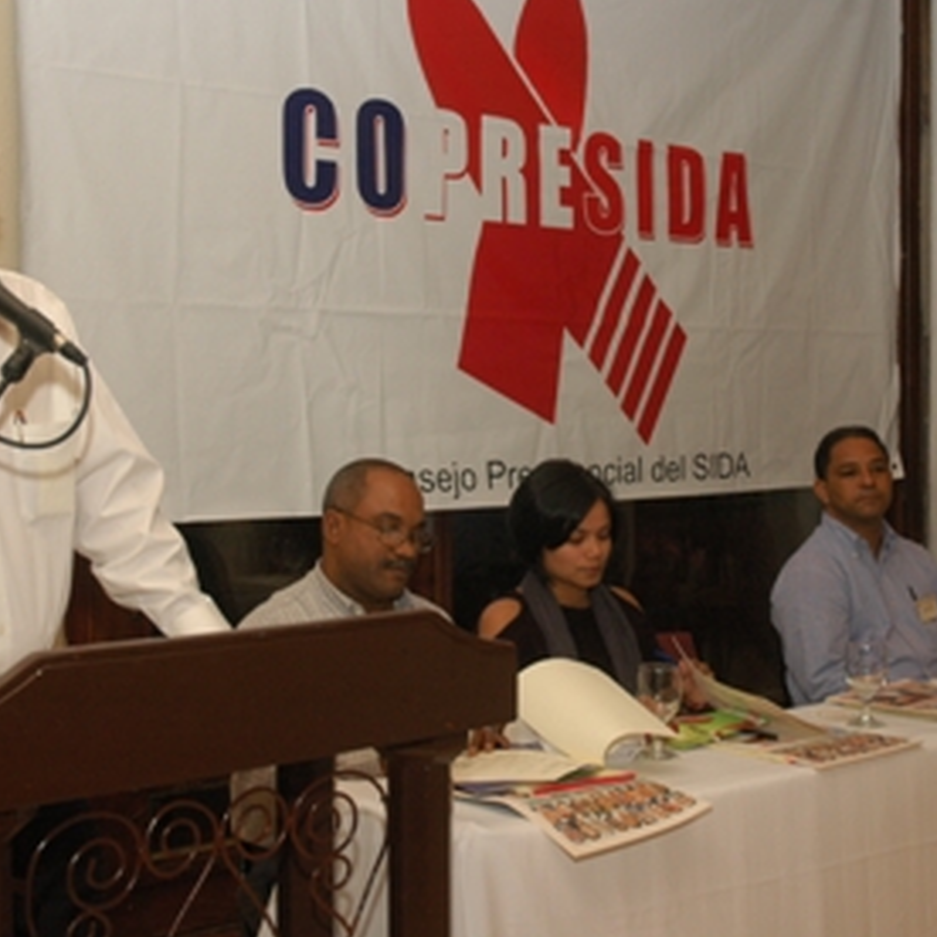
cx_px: 489
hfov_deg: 33.0
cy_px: 435
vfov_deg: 33.0
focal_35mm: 52
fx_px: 1583
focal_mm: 25
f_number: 5
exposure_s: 1/50
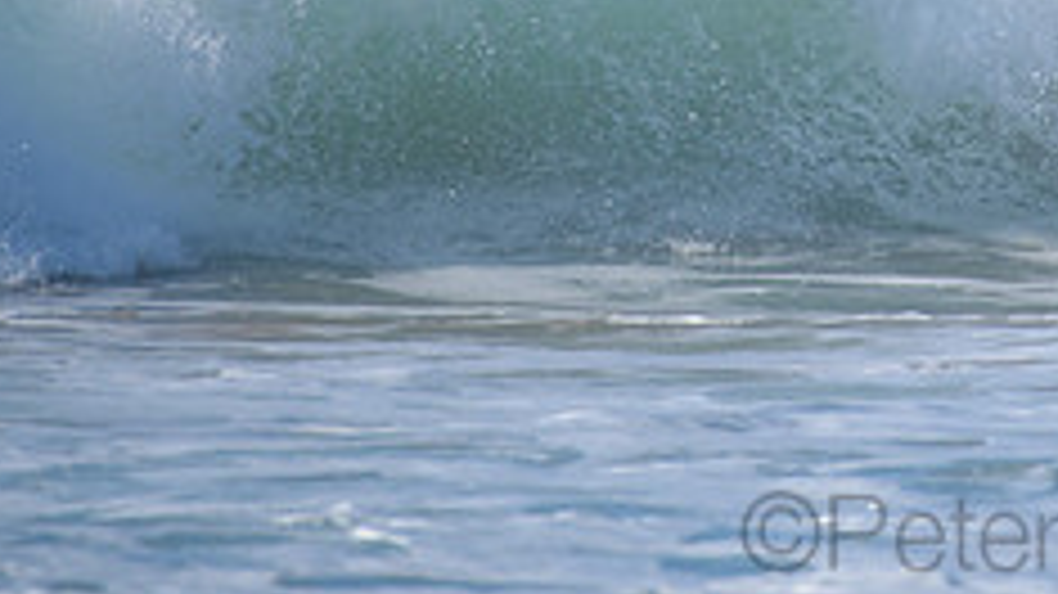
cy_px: -214
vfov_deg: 0.9
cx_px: 1090
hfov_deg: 1.7
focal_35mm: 1291
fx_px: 36205
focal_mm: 500
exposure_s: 1/2000
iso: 220
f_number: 5.6
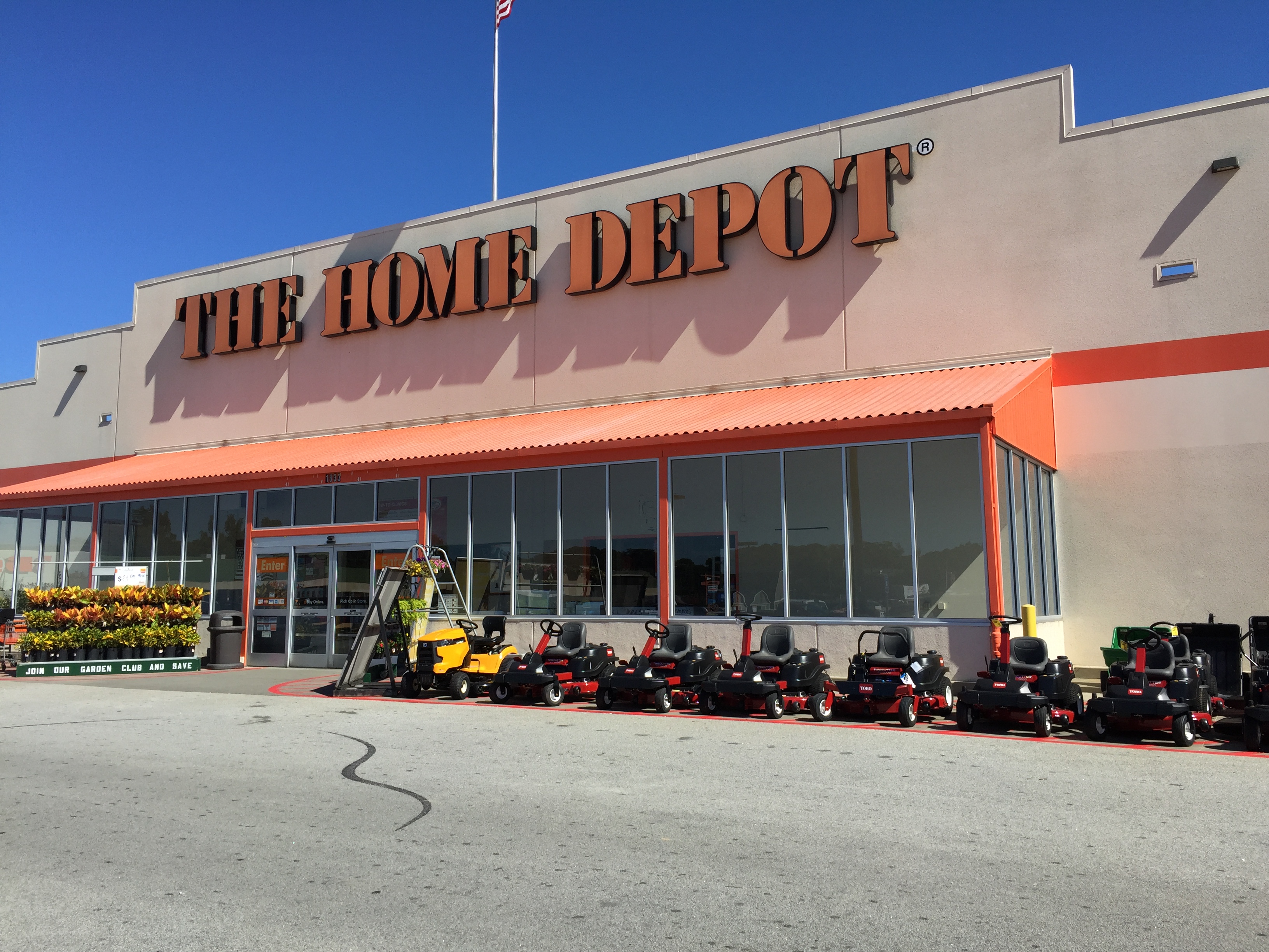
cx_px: 634
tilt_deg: +6.8
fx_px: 1063
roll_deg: -0.8
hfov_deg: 61.7
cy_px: 476
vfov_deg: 48.2
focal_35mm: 29
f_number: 2.2
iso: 32
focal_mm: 4.15
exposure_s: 1/1980
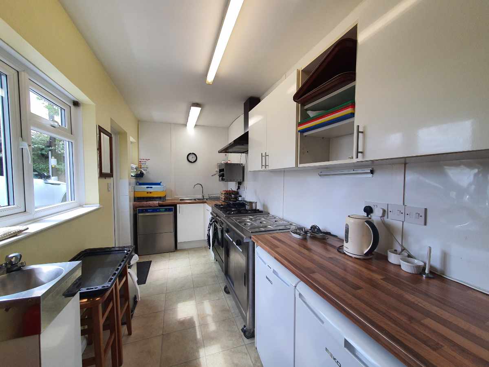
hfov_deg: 106.2
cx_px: 244
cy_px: 184
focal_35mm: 13
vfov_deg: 89.9
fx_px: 184
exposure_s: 1/100
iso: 50
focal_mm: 1.8
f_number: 2.2
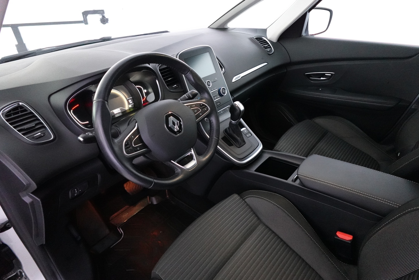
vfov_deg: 61.9
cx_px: 210
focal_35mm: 20
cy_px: 140
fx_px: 233
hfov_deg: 84.0
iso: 4000
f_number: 2
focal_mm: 7.6
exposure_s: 1/80
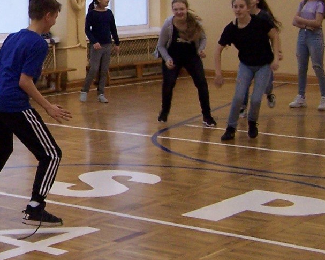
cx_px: -54
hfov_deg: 17.8
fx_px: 990
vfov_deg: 14.9
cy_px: 53
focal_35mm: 103
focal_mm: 6.7
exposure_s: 1/90
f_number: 2.8
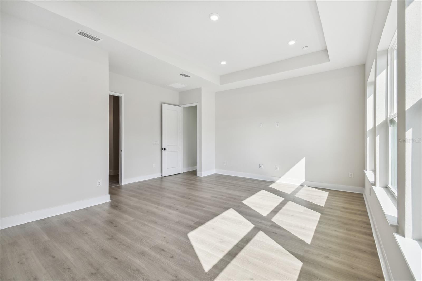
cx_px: 211
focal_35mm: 15
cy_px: 140
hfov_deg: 100.4
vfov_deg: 77.3
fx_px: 176
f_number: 7.1
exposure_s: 1/80
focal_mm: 10
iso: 100
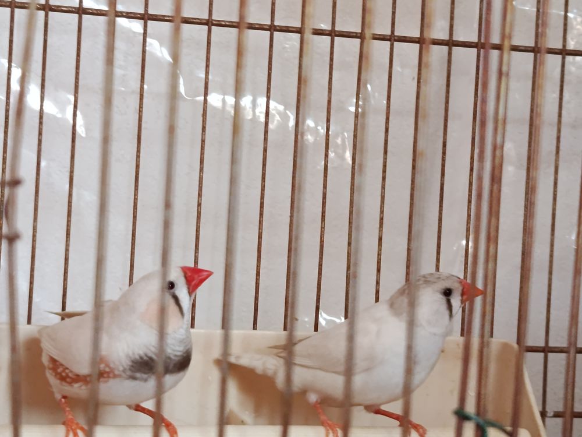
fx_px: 1496
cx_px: 291
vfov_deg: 16.6
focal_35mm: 89
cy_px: 218
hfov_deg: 22.0
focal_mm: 5.24
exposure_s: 1/50
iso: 833
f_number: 1.7
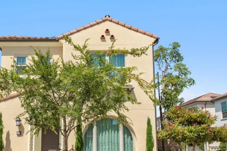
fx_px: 246
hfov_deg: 48.5
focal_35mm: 39
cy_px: 109
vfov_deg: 33.7
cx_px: 71
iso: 200
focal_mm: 24
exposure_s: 1/400
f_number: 10
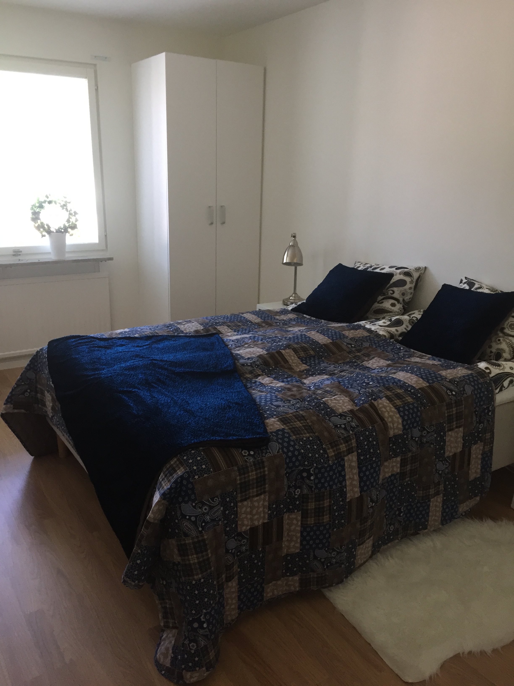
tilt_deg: -16.6
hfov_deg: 48.2
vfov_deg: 61.7
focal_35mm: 29
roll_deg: -1.0
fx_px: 574
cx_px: 257
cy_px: 343
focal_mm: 4.15
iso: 100
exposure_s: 1/33
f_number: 2.2
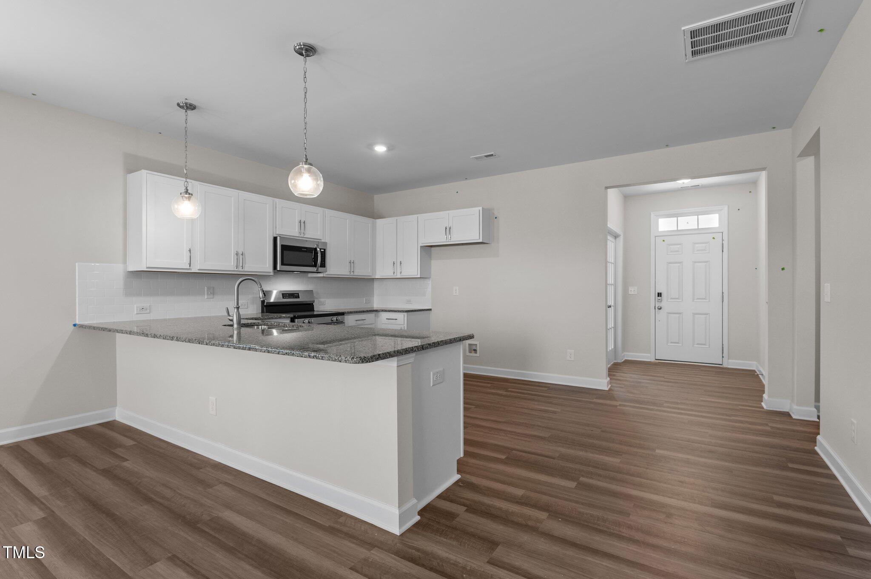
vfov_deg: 70.3
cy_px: 290
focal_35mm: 17
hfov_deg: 93.3
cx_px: 436
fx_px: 411
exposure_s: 1/6
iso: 400
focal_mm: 17
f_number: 6.3
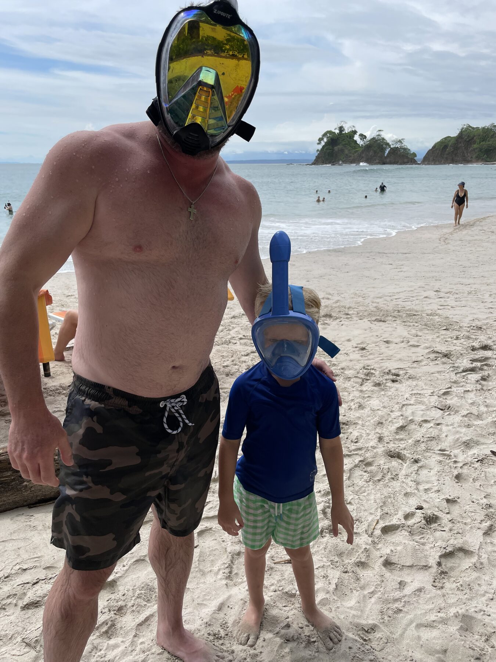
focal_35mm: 26
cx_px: 248
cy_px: 331
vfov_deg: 67.3
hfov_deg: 53.1
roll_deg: +0.6
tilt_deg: -19.2
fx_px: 497
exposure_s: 1/4000
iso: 32
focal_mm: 4.2
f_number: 1.6
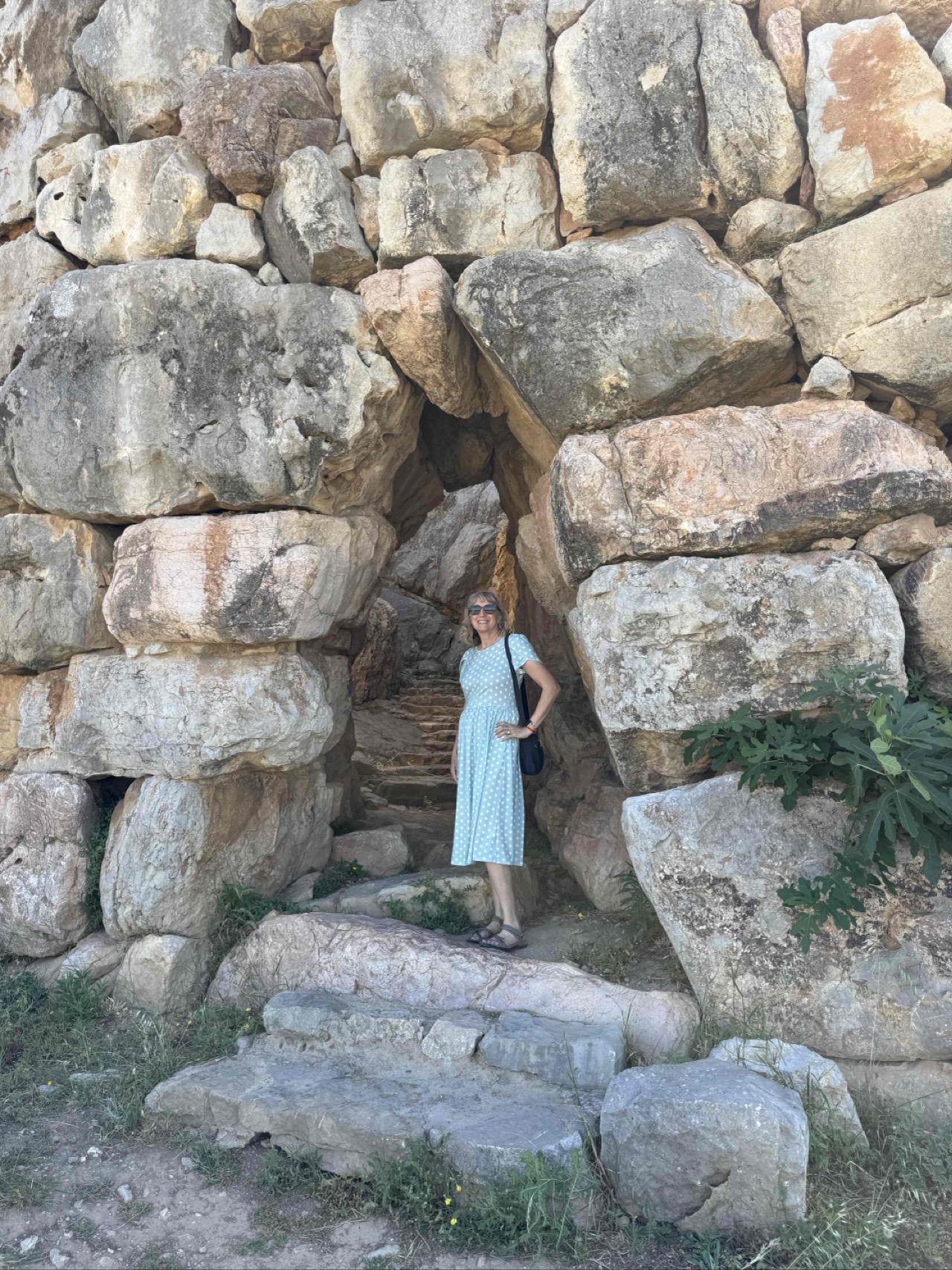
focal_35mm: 24
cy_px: 635
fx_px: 880
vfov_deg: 71.6
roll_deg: +0.6
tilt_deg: +5.3
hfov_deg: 56.8
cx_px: 476
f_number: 1.78
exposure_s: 1/888
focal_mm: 6.76
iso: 80
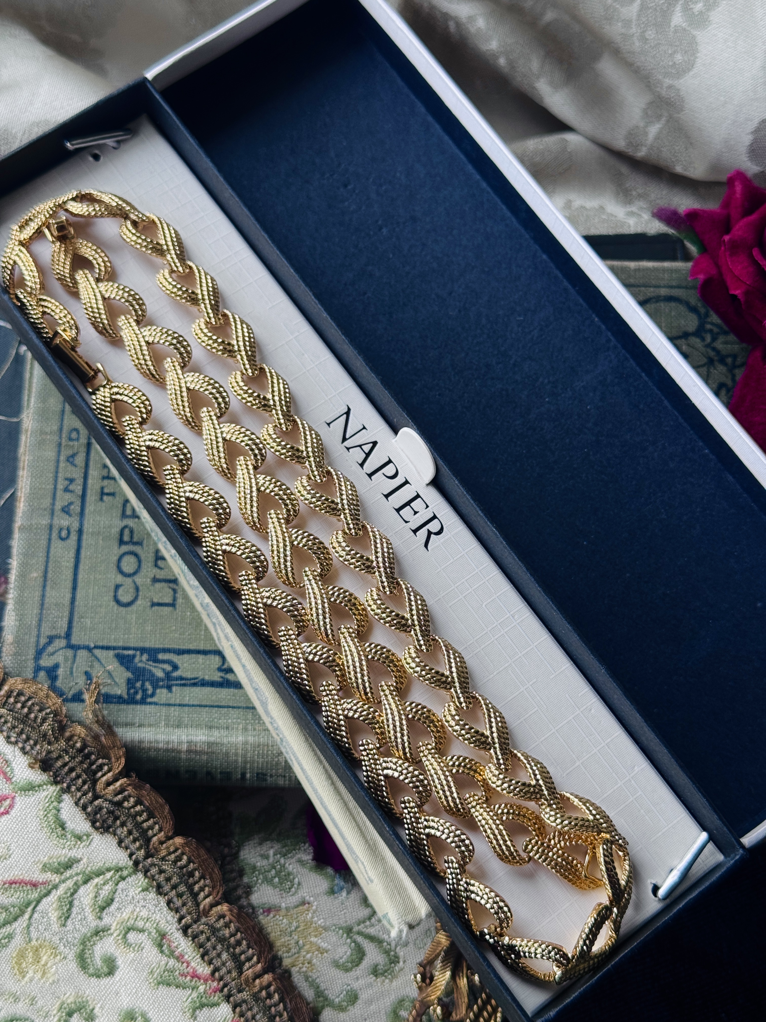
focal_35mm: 48
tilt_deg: -69.5
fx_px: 1416
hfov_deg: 30.3
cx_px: 383
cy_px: 511
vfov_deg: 39.7
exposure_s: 1/121
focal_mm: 6.76
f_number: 1.78
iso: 50
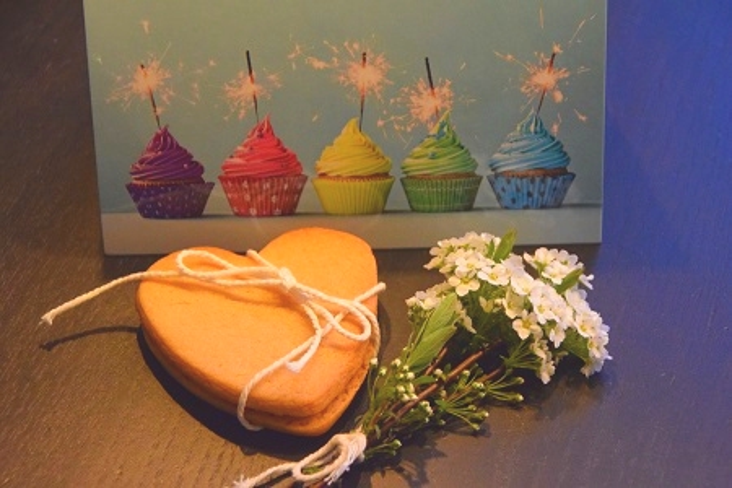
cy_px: 244
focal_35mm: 129
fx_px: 2623
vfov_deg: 10.6
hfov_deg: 15.9
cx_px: 366
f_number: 5
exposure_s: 1/60
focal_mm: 86
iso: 6400
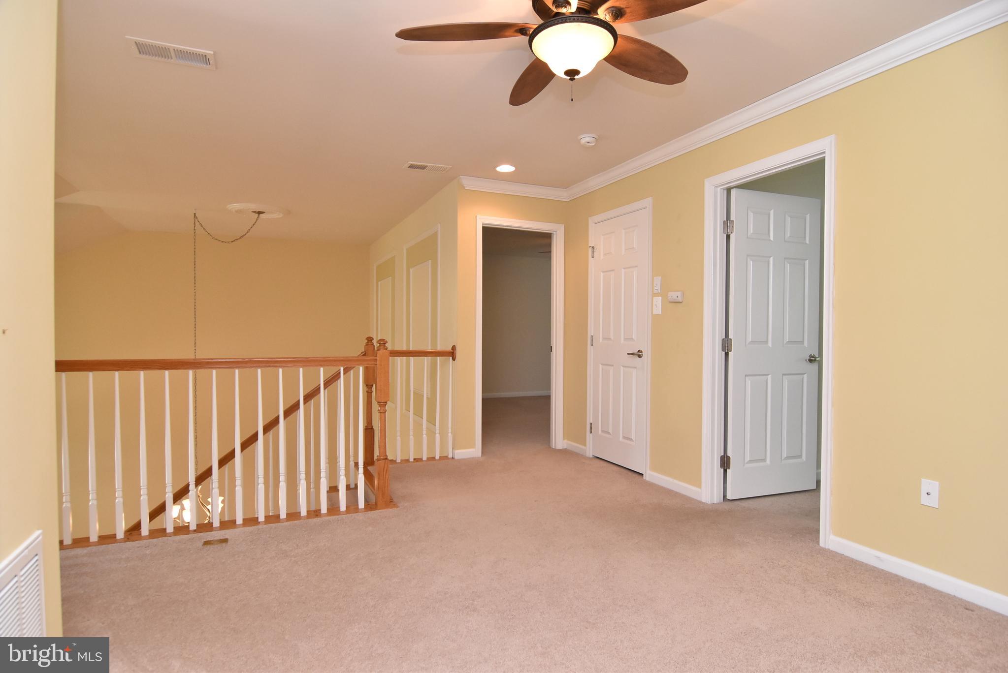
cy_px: 336
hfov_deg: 90.0
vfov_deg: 67.5
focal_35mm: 18
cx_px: 504
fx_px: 504
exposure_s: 1/50
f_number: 6.3
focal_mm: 12
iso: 1250
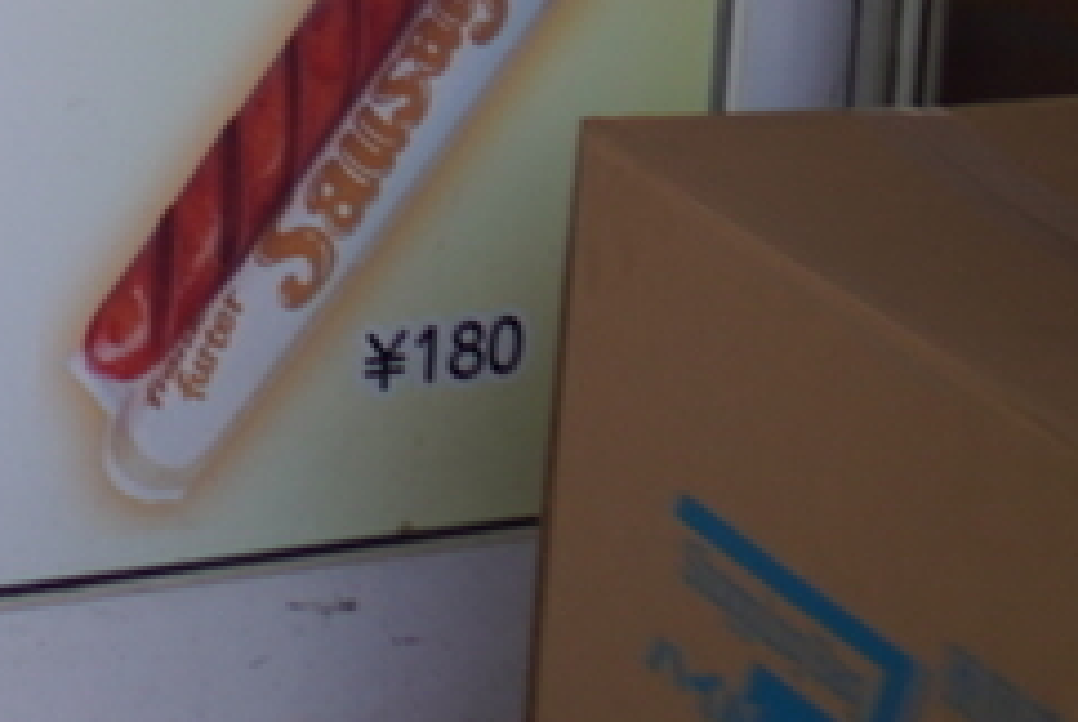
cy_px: -726
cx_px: -1581
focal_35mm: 260
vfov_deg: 5.2
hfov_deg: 7.4
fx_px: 7809
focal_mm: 35
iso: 100
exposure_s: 1/1000
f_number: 2.2
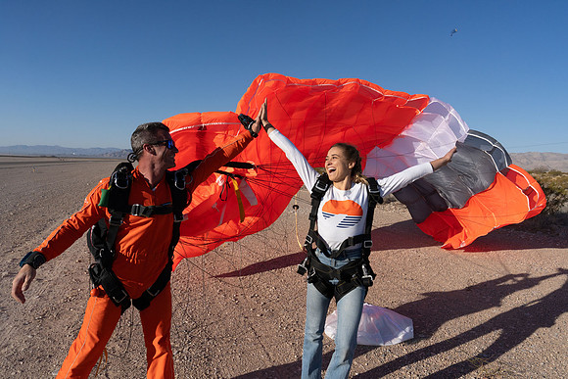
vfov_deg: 53.2
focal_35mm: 24
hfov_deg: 73.7
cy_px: 190
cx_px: 284
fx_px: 379
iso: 800
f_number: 11
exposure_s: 1/2000
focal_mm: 24
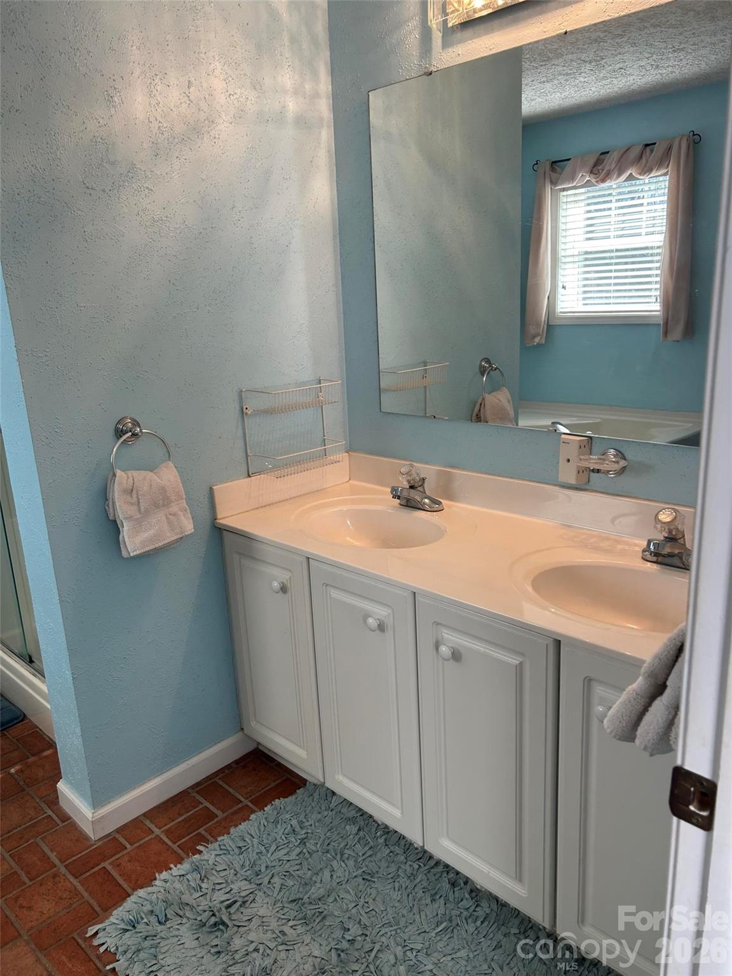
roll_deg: +2.6
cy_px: 488
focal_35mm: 26
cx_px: 366
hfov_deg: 53.1
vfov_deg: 67.3
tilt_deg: -15.2
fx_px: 733
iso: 40
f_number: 1.5
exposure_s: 1/120
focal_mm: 5.7
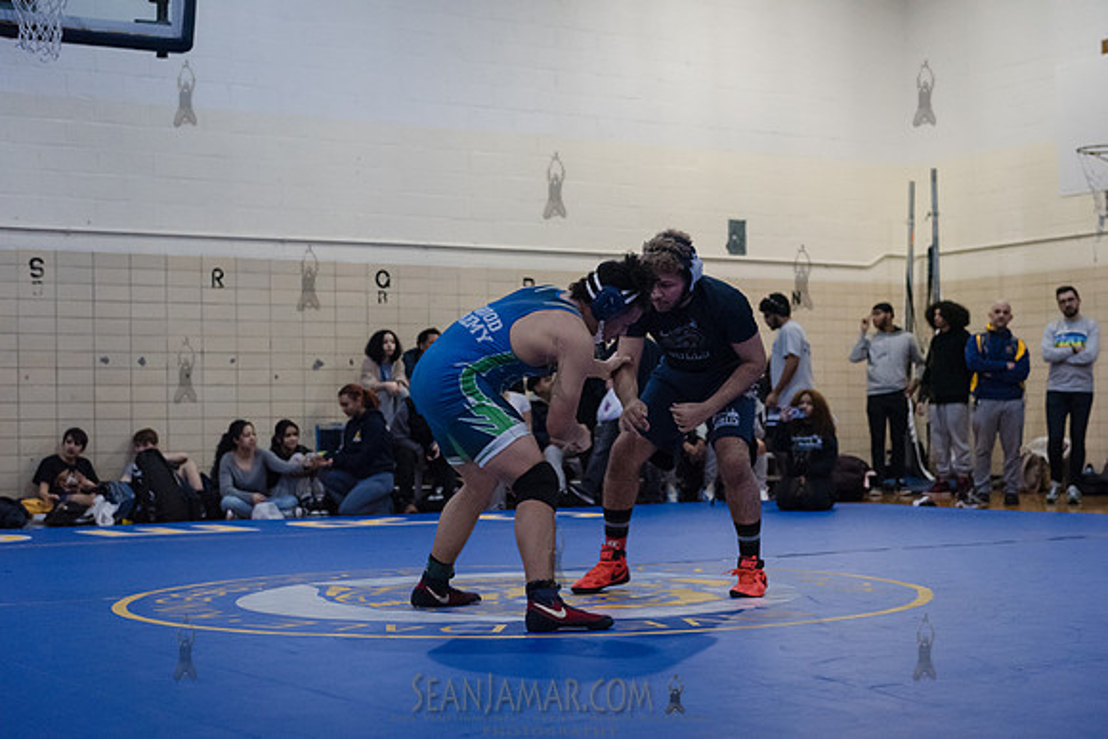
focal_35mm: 60
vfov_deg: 22.6
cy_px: 370
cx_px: 554
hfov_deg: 33.4
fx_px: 1847
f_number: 3.2
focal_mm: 60
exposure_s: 1/400
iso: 6400
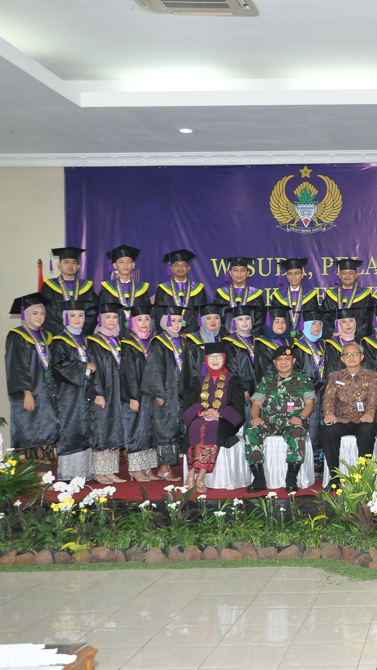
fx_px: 978
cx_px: 487
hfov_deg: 20.1
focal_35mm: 55
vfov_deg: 37.8
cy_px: 324
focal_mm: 22
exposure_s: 1/60
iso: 1000
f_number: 6.3
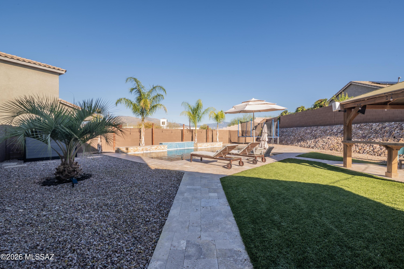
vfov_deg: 73.7
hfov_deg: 96.8
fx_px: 179
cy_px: 134
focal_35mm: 16
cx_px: 202
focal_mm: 16
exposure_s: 1/20
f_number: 22
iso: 100
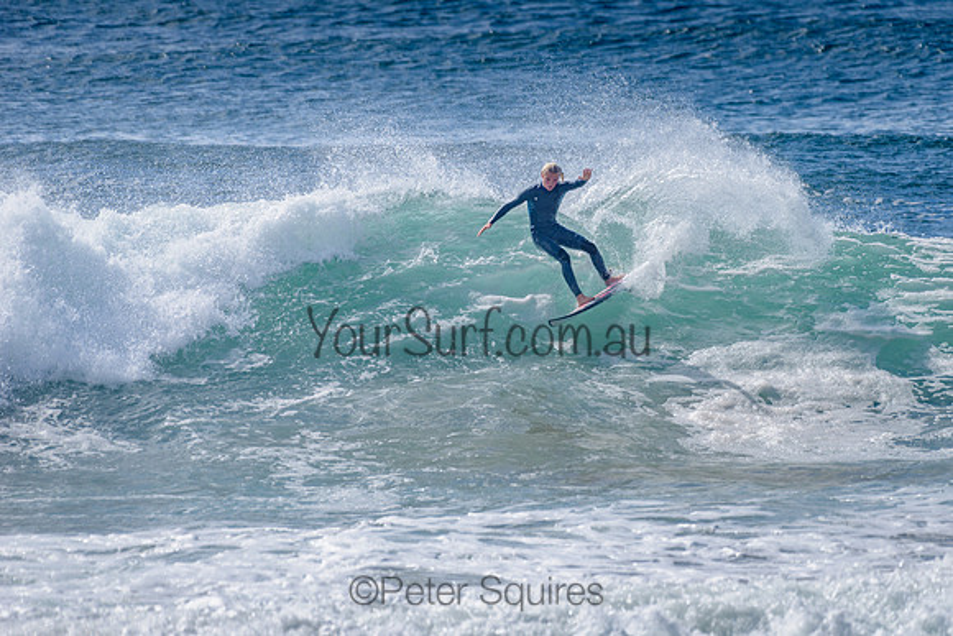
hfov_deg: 3.4
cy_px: 247
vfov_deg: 2.2
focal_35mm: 612
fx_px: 16209
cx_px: 583
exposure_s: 1/2000
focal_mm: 500
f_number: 5.6
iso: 90
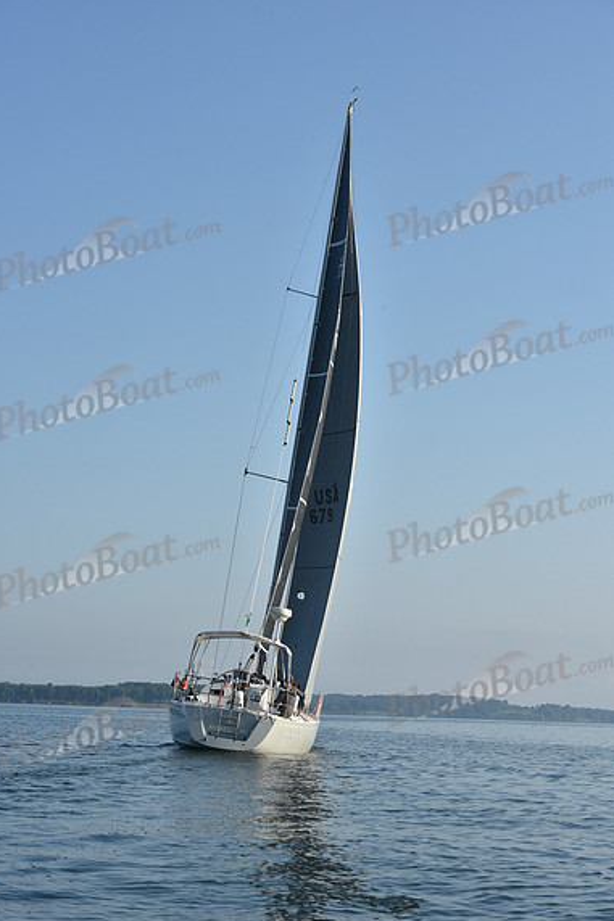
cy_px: 460
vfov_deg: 28.5
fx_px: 1817
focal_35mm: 71
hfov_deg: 19.2
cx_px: 304
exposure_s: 1/800
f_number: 10
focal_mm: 70
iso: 320
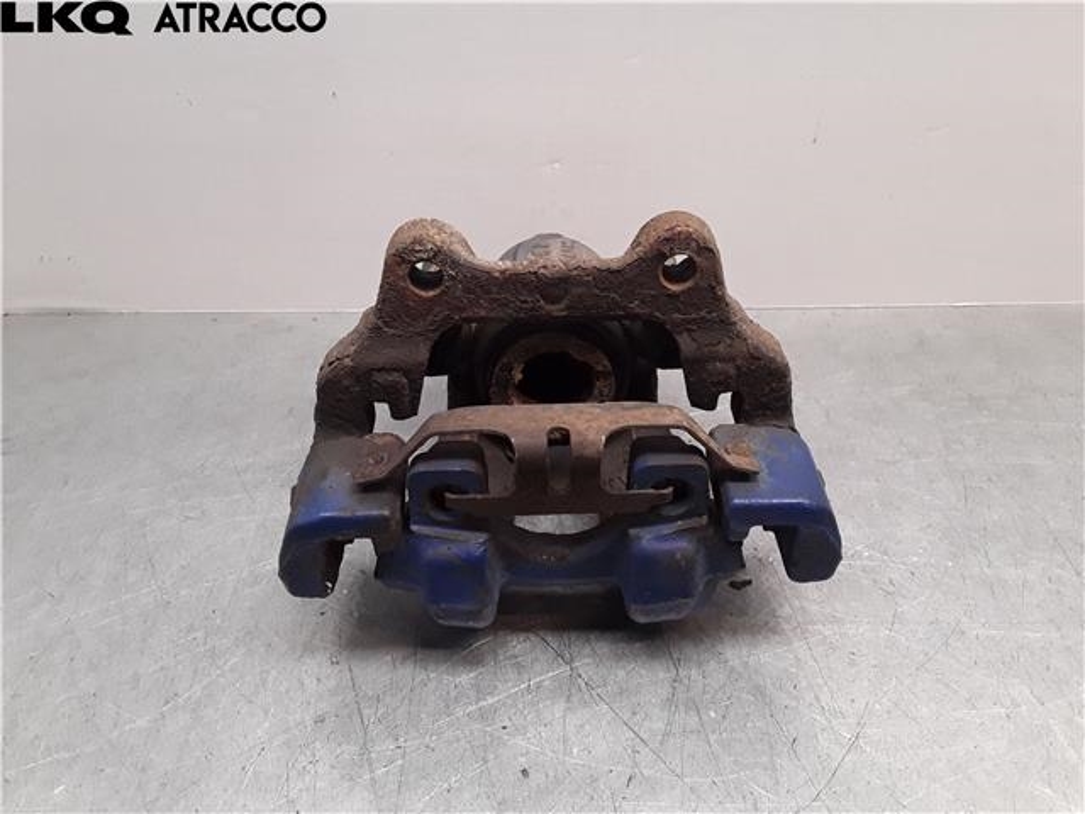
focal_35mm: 28
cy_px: 407
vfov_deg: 49.7
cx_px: 542
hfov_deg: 63.4
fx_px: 878
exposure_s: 1/100
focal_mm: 2.91
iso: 100
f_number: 1.9
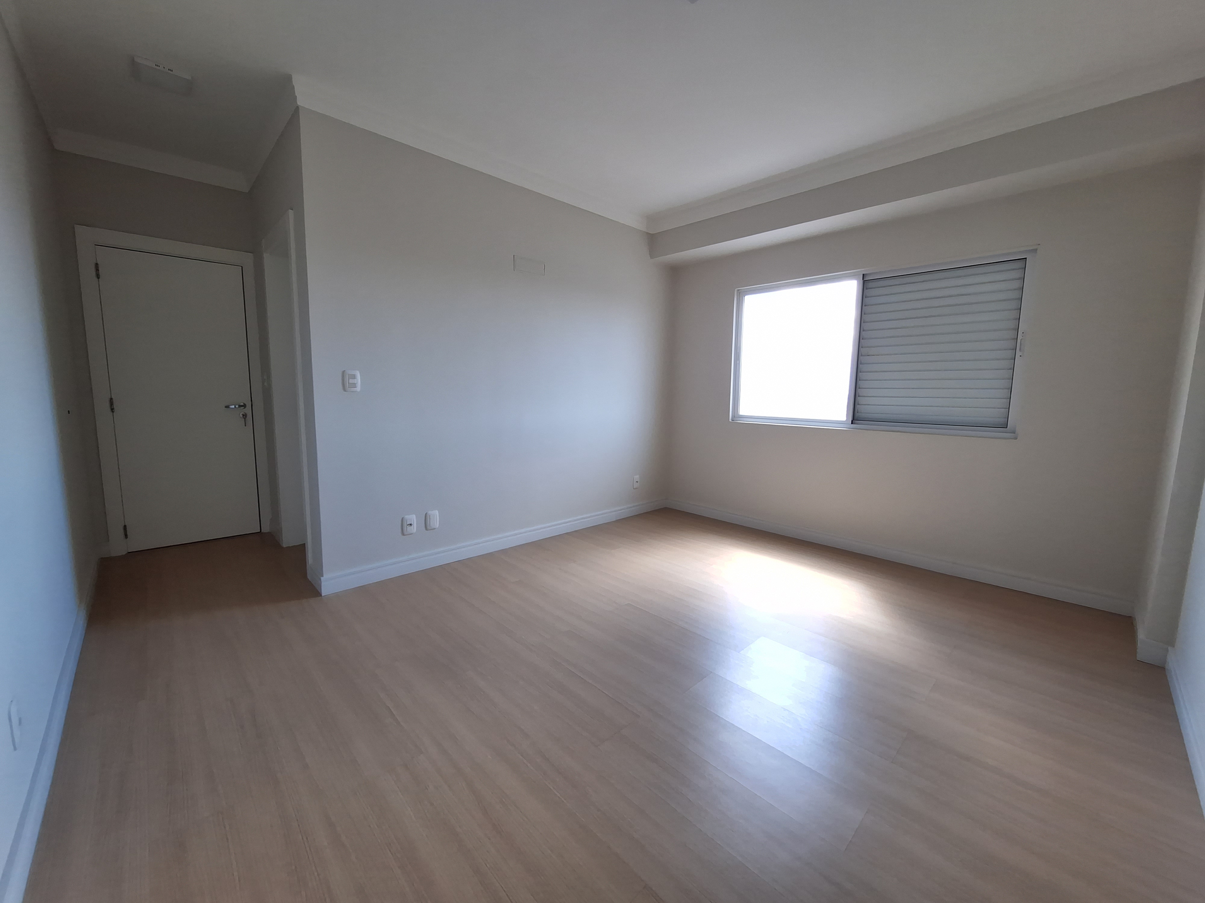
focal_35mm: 13
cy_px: 452
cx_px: 602
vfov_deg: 89.9
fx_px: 453
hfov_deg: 106.2
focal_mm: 1.74
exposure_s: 1/60
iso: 50
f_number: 2.2
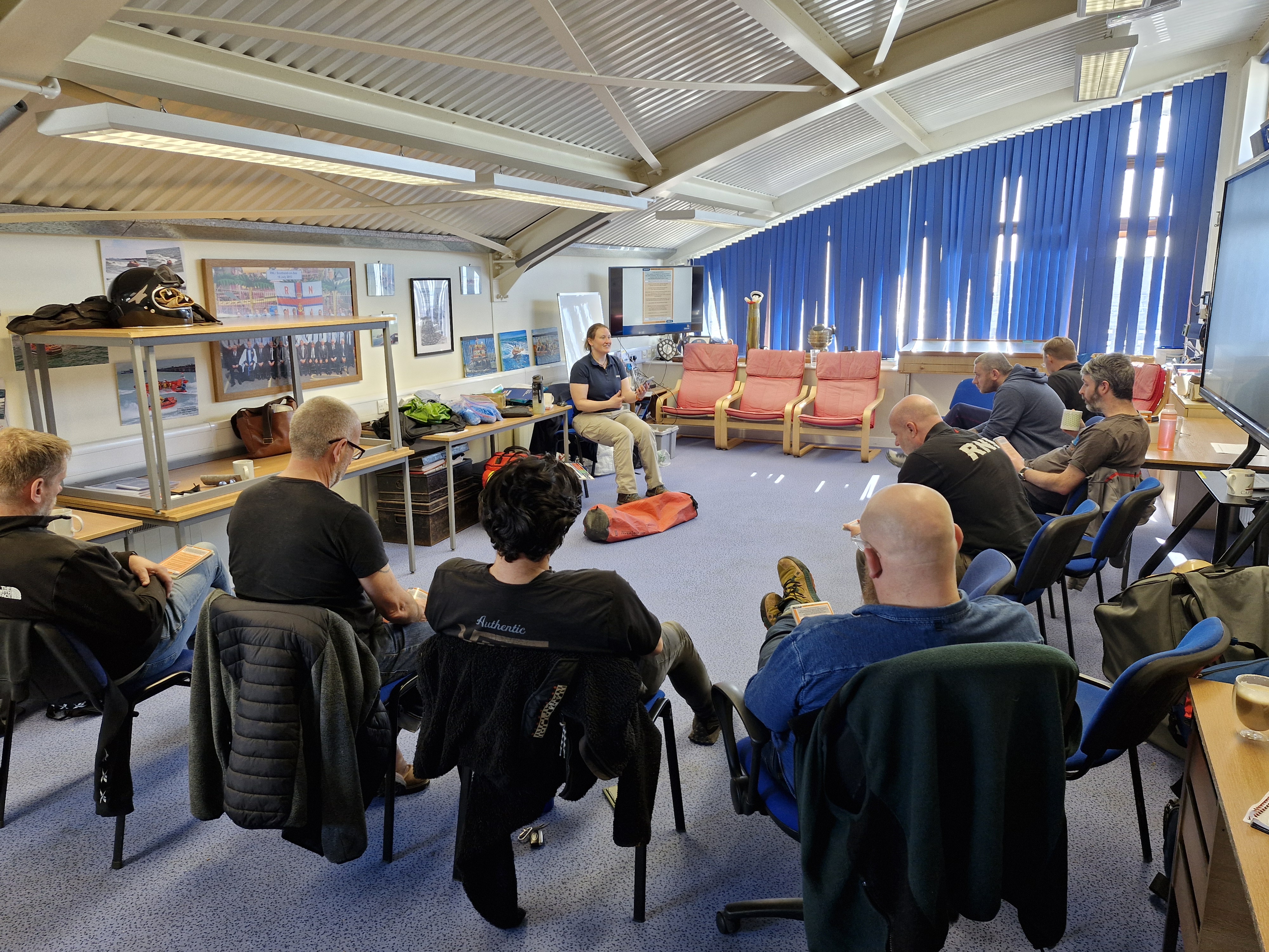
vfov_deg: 58.9
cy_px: 476
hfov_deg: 73.9
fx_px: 843
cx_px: 634
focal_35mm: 23
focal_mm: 5.54
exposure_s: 1/100
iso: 125
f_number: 1.8
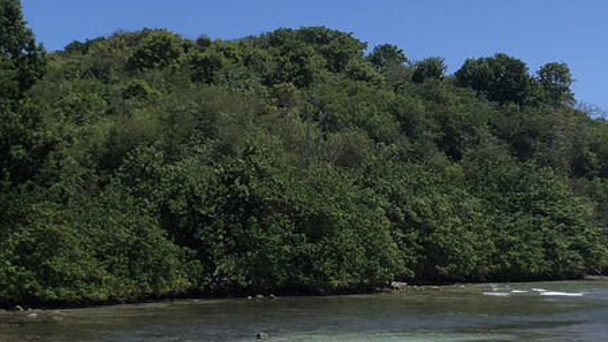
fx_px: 1306
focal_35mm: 81
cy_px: 256
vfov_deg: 14.8
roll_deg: +1.5
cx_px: 262
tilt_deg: -0.3
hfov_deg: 26.2
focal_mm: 4
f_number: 1.8
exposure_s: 1/4000
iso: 20
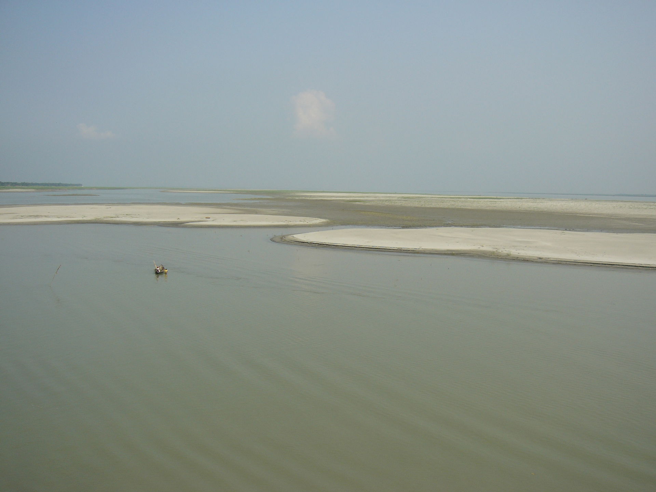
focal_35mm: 35
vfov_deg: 40.7
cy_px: 246
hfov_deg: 52.6
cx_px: 328
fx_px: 663
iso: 50
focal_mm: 5.8
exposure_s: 1/200
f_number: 8
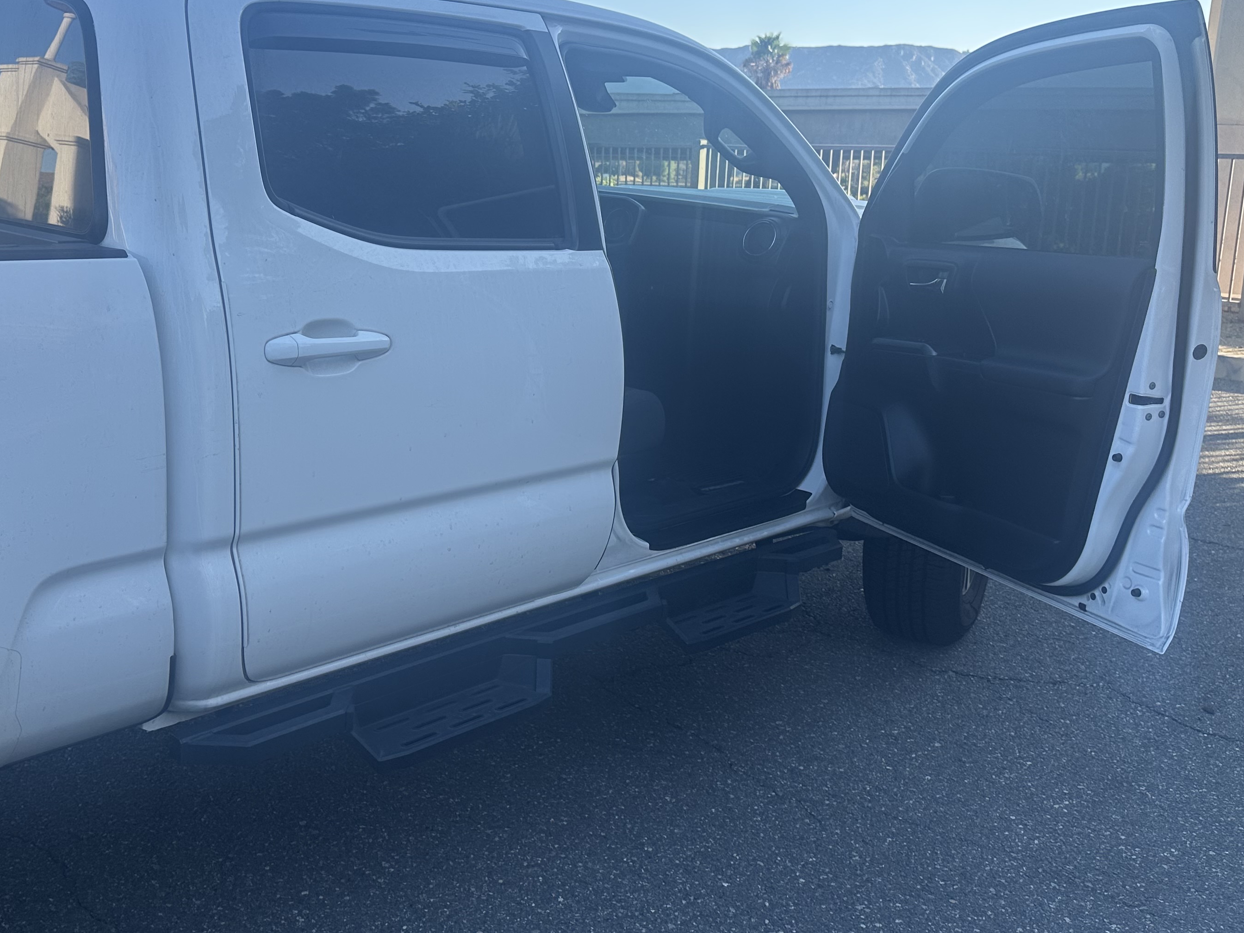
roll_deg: -2.0
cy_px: 407
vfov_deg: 39.6
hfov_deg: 50.9
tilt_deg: -11.6
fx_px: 1294
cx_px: 473
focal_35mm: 36
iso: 80
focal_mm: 6.86
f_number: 1.78
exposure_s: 1/943
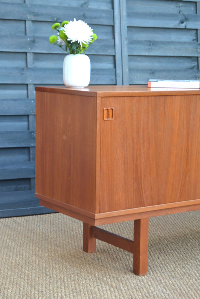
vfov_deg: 26.6
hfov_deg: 18.0
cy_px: 148
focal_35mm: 76
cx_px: 100
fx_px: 633
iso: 720
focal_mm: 50
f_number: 5.6
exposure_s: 1/60
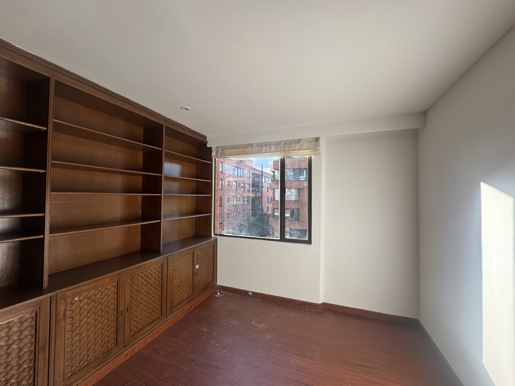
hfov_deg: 102.1
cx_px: 258
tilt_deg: +1.7
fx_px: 208
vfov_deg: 85.7
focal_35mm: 14
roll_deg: -0.3
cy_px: 193
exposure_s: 1/226
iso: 40
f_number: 2.2
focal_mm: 2.22
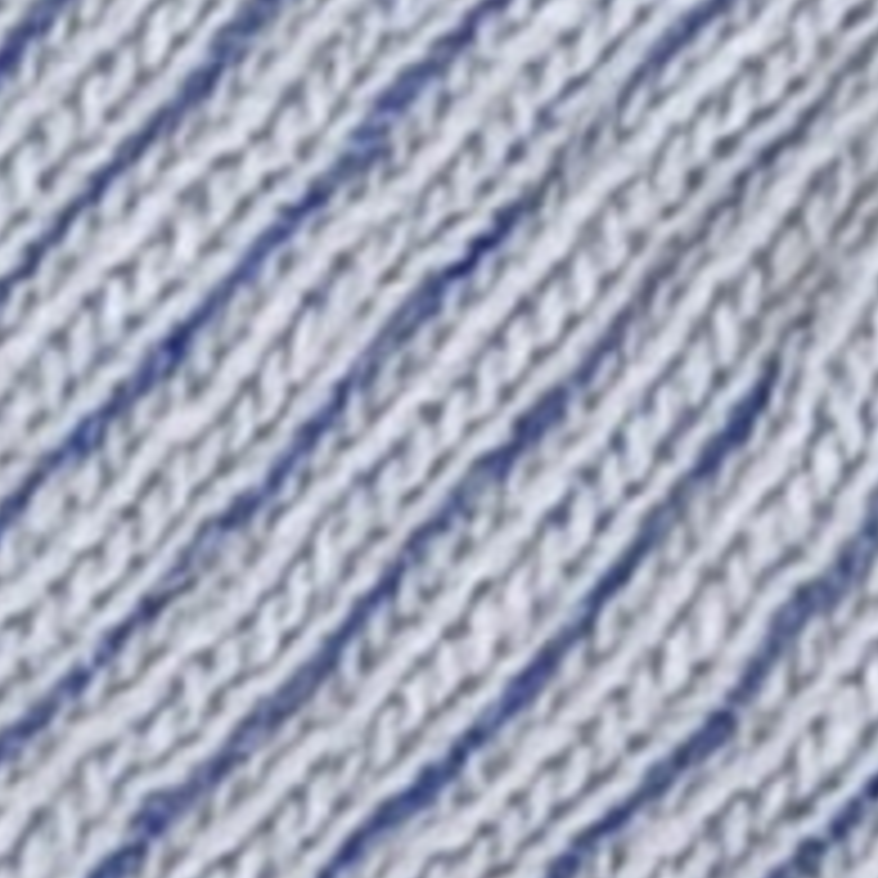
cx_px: 1202
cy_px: 1612
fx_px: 5883
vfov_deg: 8.2
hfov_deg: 8.4
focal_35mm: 205
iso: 64
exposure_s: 1/381
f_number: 1.78
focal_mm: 6.76
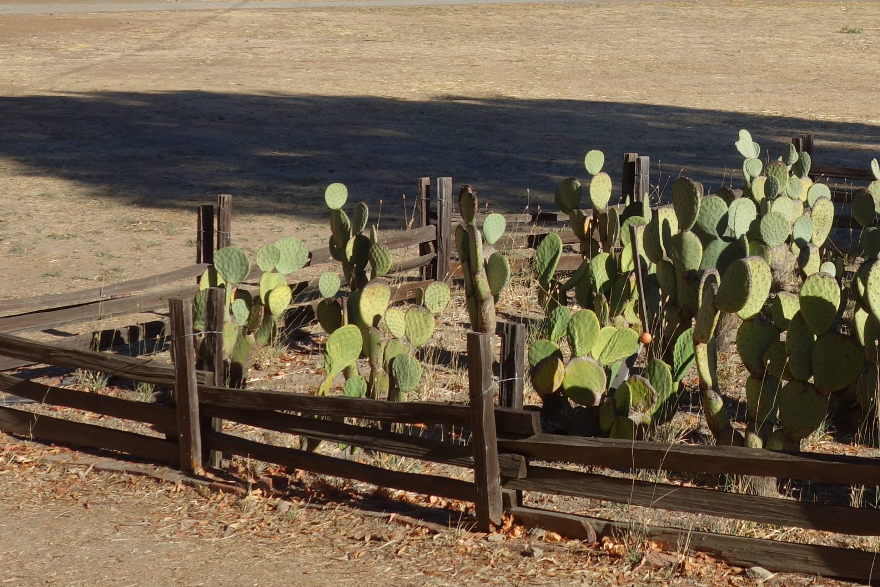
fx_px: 2225
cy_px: 91
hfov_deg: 21.9
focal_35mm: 91
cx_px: 795
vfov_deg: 14.9
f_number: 5.6
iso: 125
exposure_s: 1/500
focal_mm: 15.28
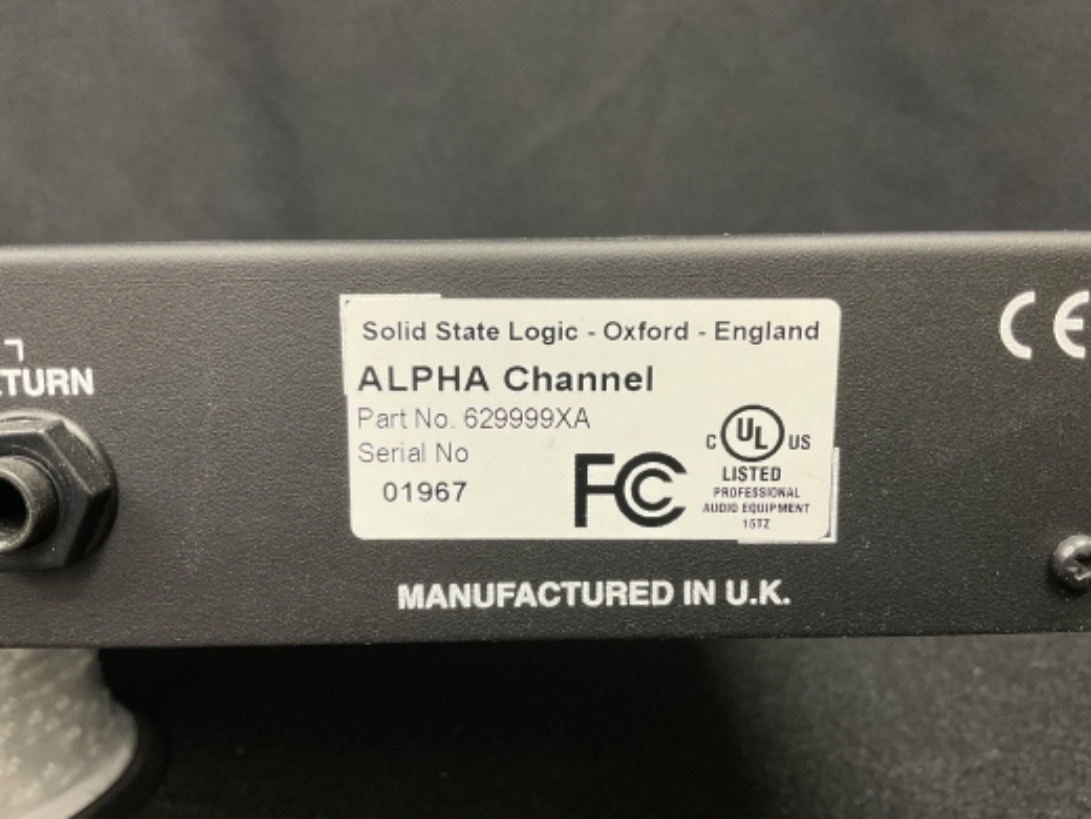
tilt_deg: -10.0
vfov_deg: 48.2
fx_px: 914
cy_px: 410
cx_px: 546
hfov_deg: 61.7
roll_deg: +1.7
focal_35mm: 29
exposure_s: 1/44
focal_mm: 3
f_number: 1.8
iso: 80
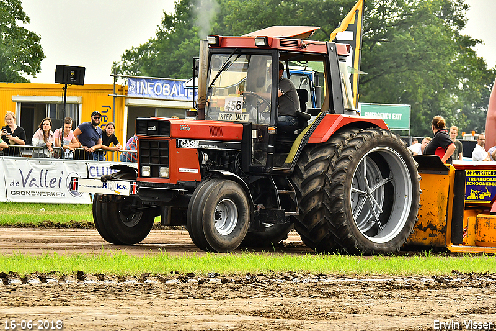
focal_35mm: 218
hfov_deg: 9.5
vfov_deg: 6.3
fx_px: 2996
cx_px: 248
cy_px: 166
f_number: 9
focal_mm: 145
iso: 500
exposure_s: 1/800
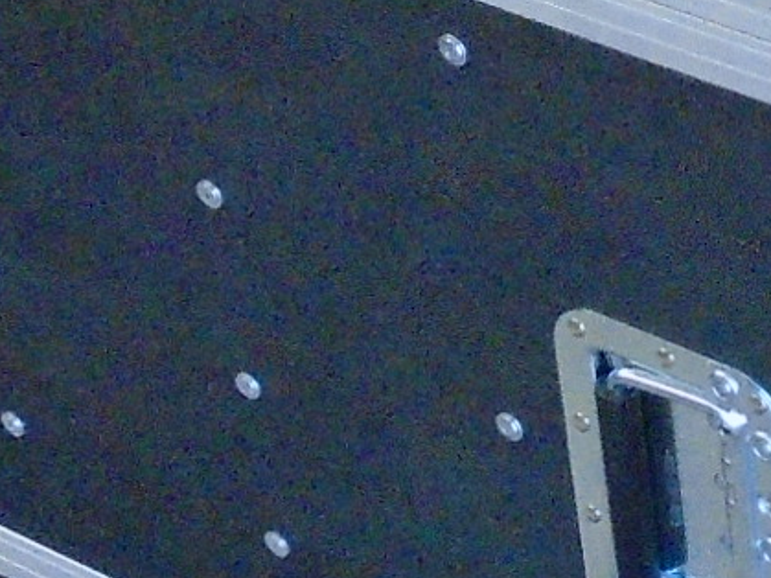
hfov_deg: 11.9
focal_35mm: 161
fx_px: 3585
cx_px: 1071
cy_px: 103
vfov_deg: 9.2
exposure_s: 1/50
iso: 800
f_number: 3.2
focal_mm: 4.6
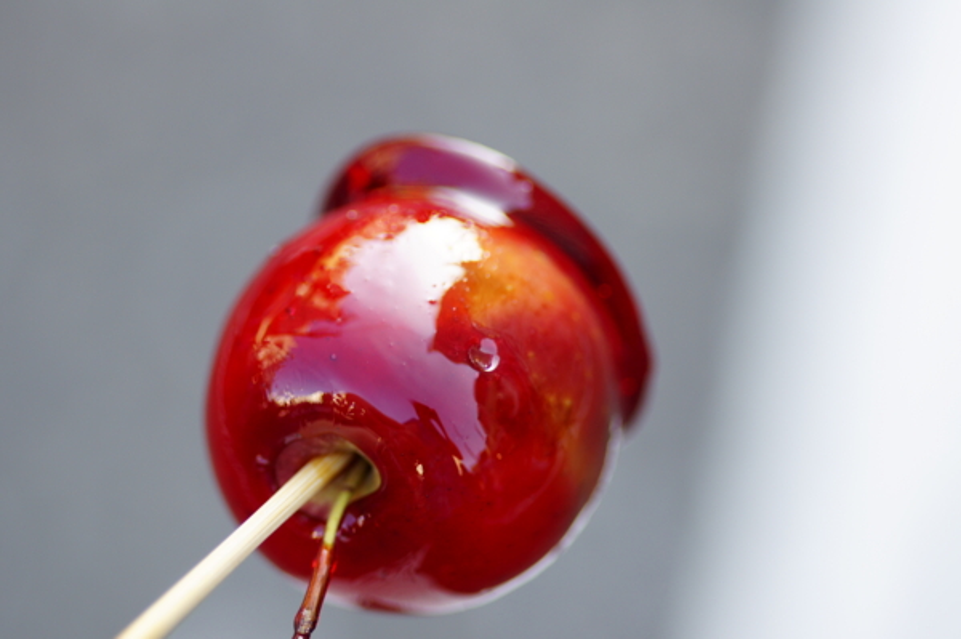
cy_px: 320
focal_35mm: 150
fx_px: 4001
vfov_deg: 9.1
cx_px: 480
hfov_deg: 13.7
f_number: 2.8
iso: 200
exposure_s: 1/160
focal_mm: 100
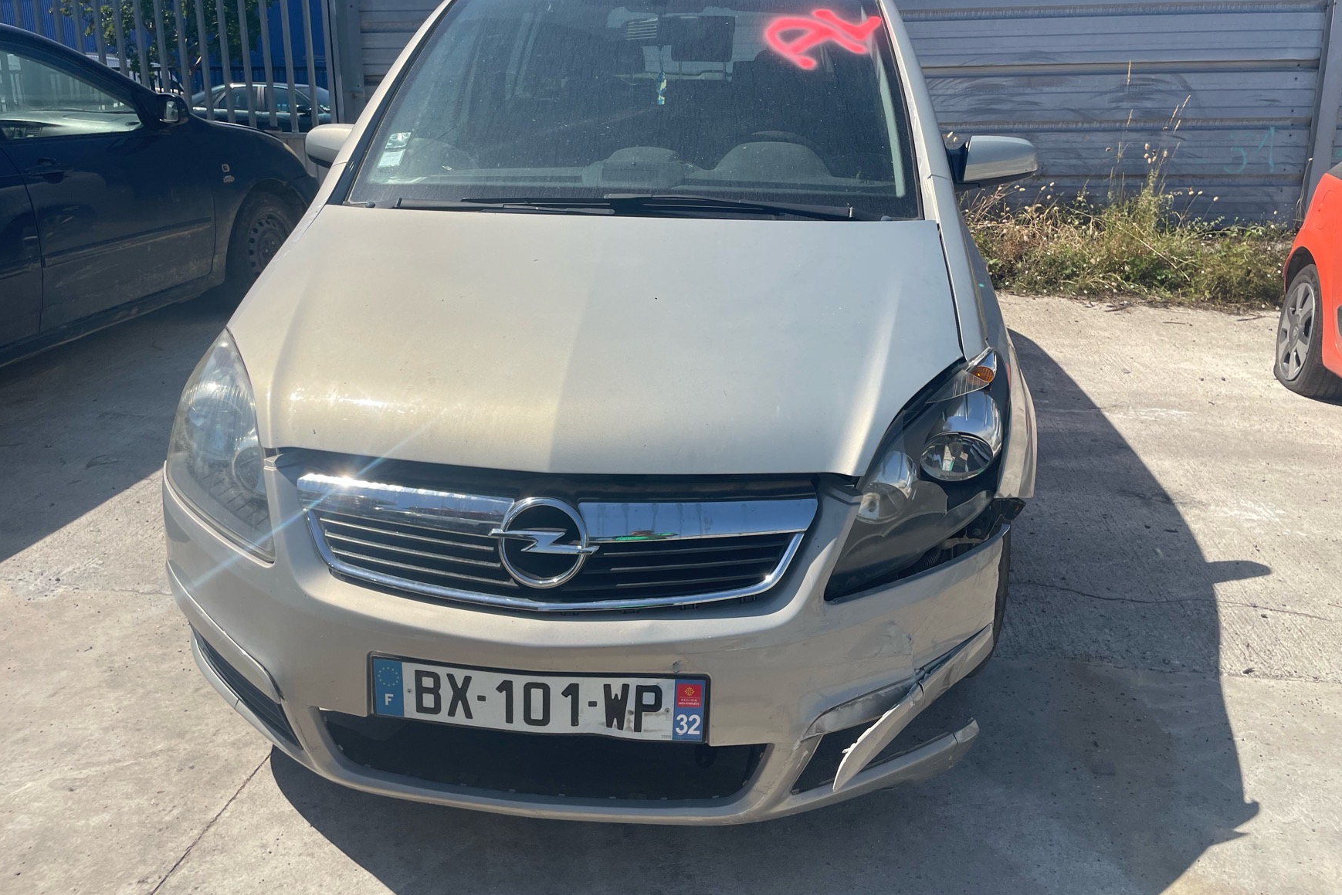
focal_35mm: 28
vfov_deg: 46.4
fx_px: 1044
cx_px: 663
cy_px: 405
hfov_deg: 65.5
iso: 32
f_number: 1.6
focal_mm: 4.2
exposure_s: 1/5051
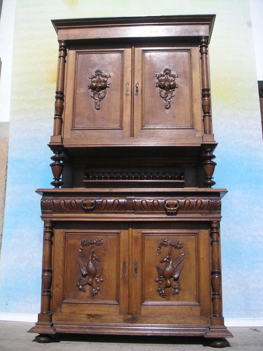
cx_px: 132
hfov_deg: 37.7
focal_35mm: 38
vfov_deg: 49.0
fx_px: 385
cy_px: 176
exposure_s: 1/250
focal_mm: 6
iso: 50
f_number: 6.7
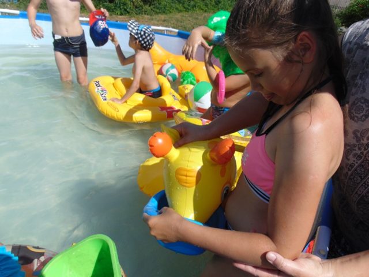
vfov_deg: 54.9
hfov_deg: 69.4
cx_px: 184
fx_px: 266
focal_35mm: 25
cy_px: 138
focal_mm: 4.5
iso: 80
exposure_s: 1/250
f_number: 7.7
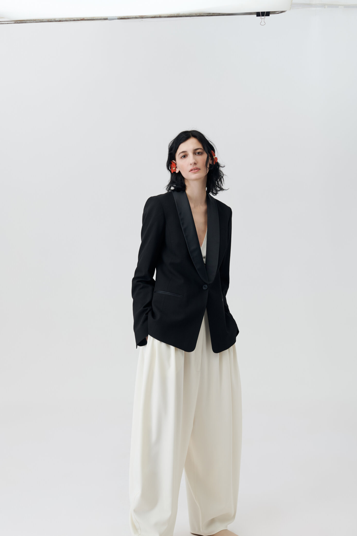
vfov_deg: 45.4
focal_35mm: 43
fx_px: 640
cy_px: 292
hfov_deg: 31.2
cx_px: 158
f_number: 7.1
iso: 200
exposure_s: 1/200
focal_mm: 35
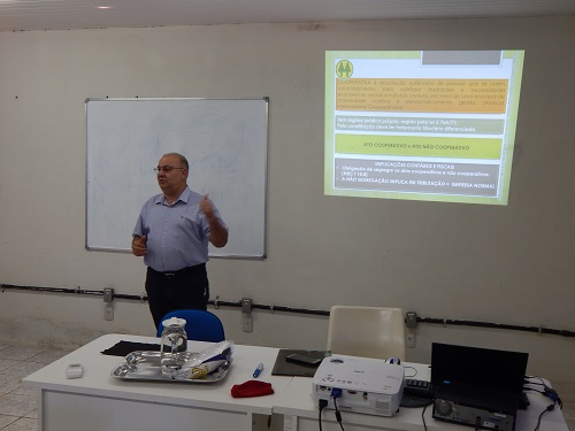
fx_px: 714
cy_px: 216
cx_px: 288
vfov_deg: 33.6
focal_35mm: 43
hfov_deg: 43.9
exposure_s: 1/30
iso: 140
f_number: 3.6
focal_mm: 7.7
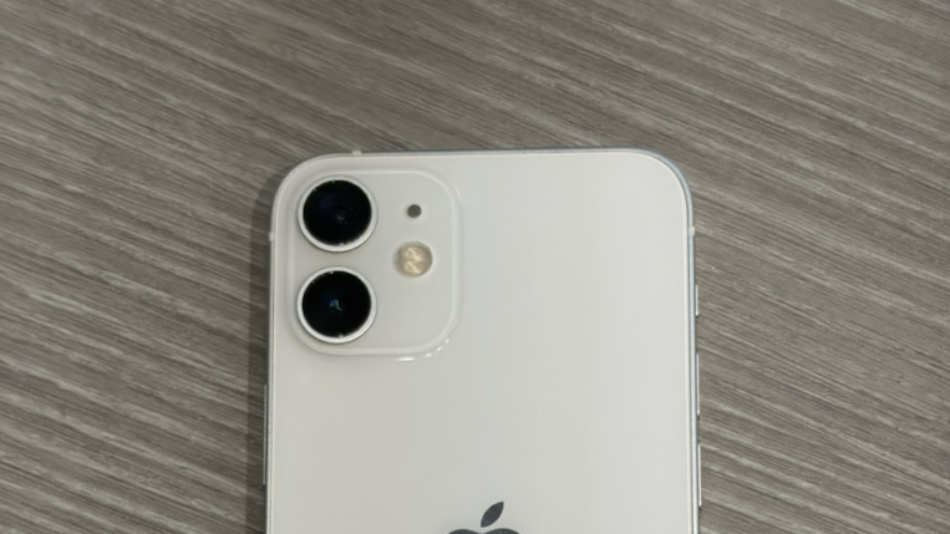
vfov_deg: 15.4
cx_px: 477
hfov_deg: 27.9
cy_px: 606
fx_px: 1914
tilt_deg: -78.7
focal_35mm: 76
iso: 32
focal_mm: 5.96
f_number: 1.6
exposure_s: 1/100
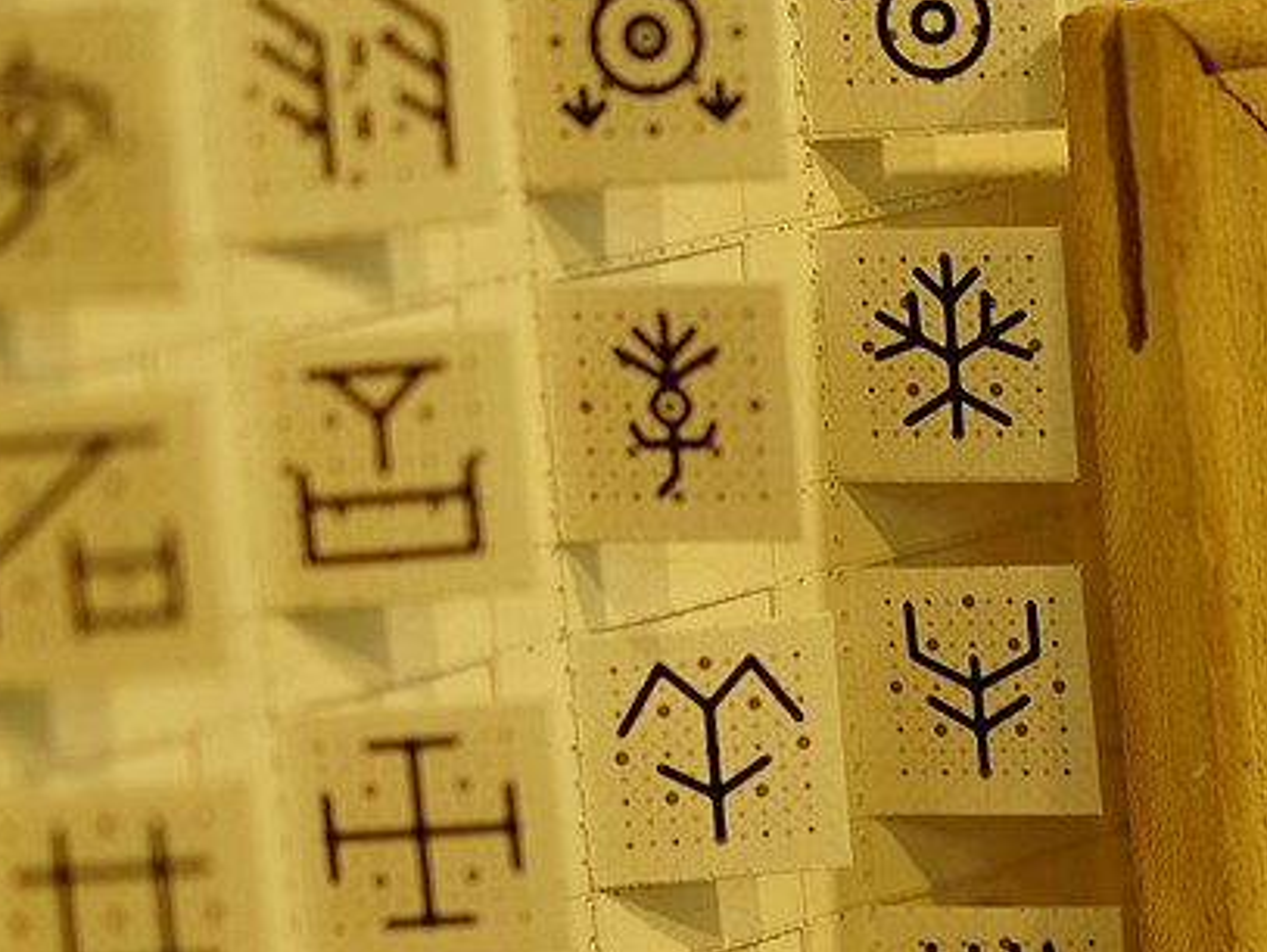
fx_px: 6081
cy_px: 590
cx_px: 1146
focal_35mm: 166
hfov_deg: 11.8
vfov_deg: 9.0
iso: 100
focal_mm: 55
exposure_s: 1/60
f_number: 1.8
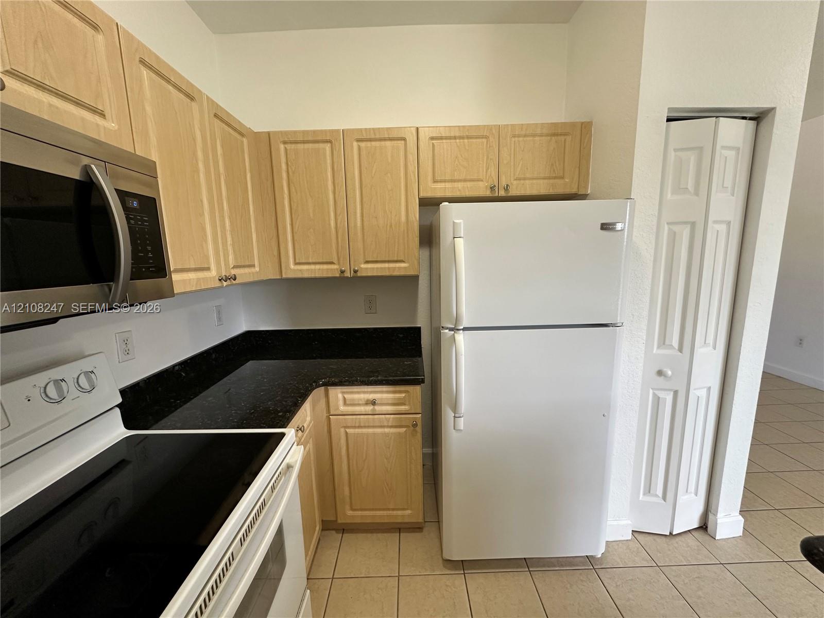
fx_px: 333
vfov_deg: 85.7
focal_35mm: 14
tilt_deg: -9.8
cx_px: 412
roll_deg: +1.6
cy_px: 309
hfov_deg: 102.1
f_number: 2.2
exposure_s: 1/60
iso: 160
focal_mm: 2.22
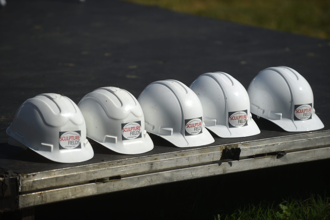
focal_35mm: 180
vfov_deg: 7.6
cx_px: 165
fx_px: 1651
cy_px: 110
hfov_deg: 11.4
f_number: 4.5
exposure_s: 1/1600
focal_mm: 180
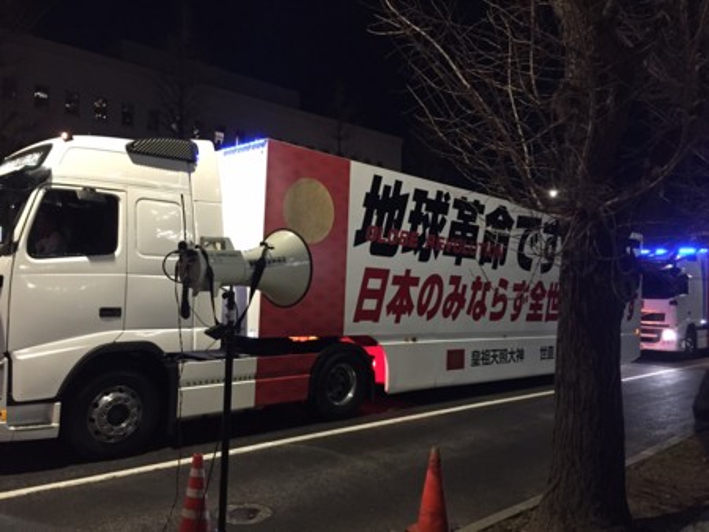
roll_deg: +0.1
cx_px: 354
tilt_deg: +2.7
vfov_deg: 48.3
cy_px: 266
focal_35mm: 29
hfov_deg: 61.6
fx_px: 594
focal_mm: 4.15
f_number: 2.2
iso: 250
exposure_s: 1/15
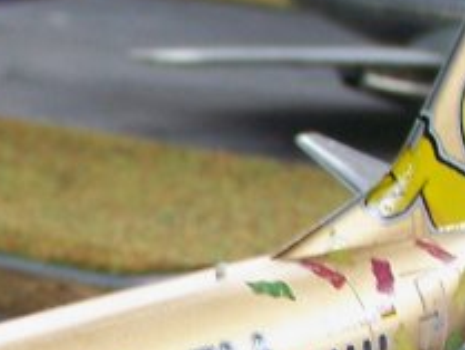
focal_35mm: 257
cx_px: -243
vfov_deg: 5.8
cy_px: 405
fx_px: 3454
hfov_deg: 7.6
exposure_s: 1/20
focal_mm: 11.1
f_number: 3.2
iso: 100
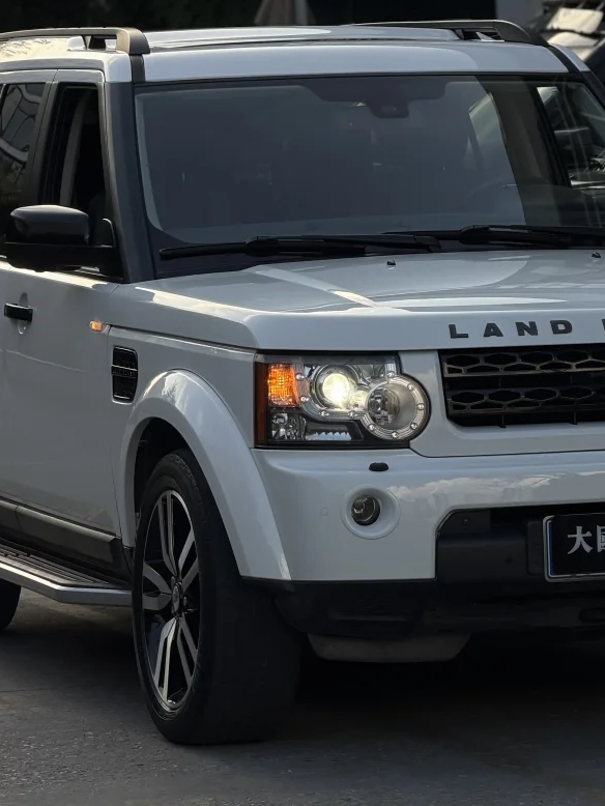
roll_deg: +1.4
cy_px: 159
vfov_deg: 10.7
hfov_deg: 8.0
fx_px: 4309
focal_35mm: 185
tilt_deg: -0.1
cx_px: 409
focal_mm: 16.89
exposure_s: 1/638
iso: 50
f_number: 2.8
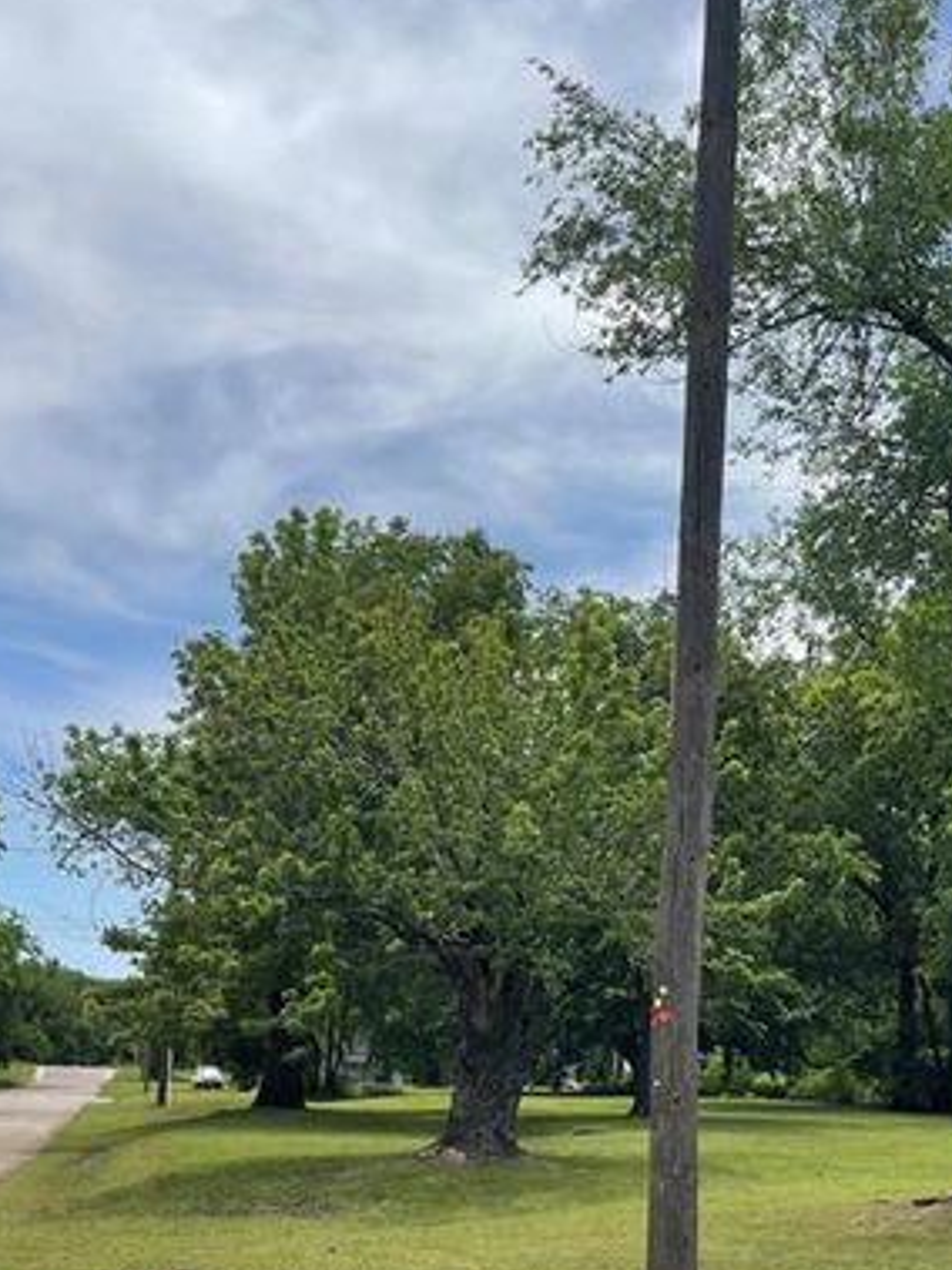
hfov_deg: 31.9
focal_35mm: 44
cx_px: 768
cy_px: 933
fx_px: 1614
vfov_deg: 41.8
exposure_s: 1/2660
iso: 32
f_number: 1.6
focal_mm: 5.1
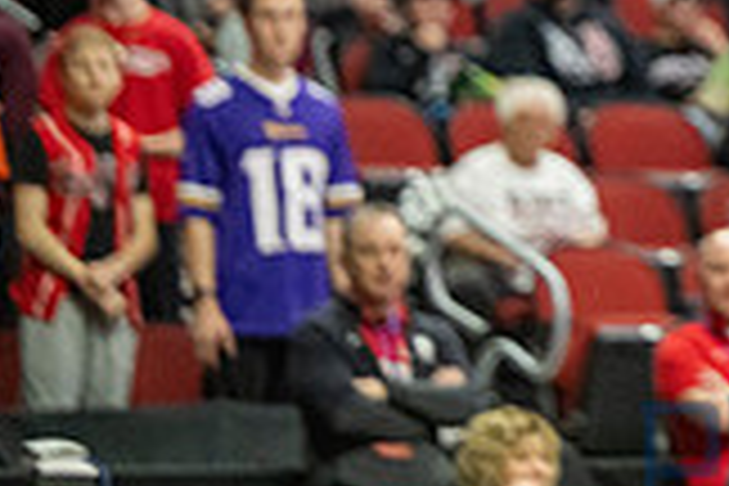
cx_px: 1296
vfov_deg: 3.5
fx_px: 7978
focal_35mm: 394
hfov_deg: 5.2
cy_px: 97
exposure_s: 1/1250
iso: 2000
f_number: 2.8
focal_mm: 110
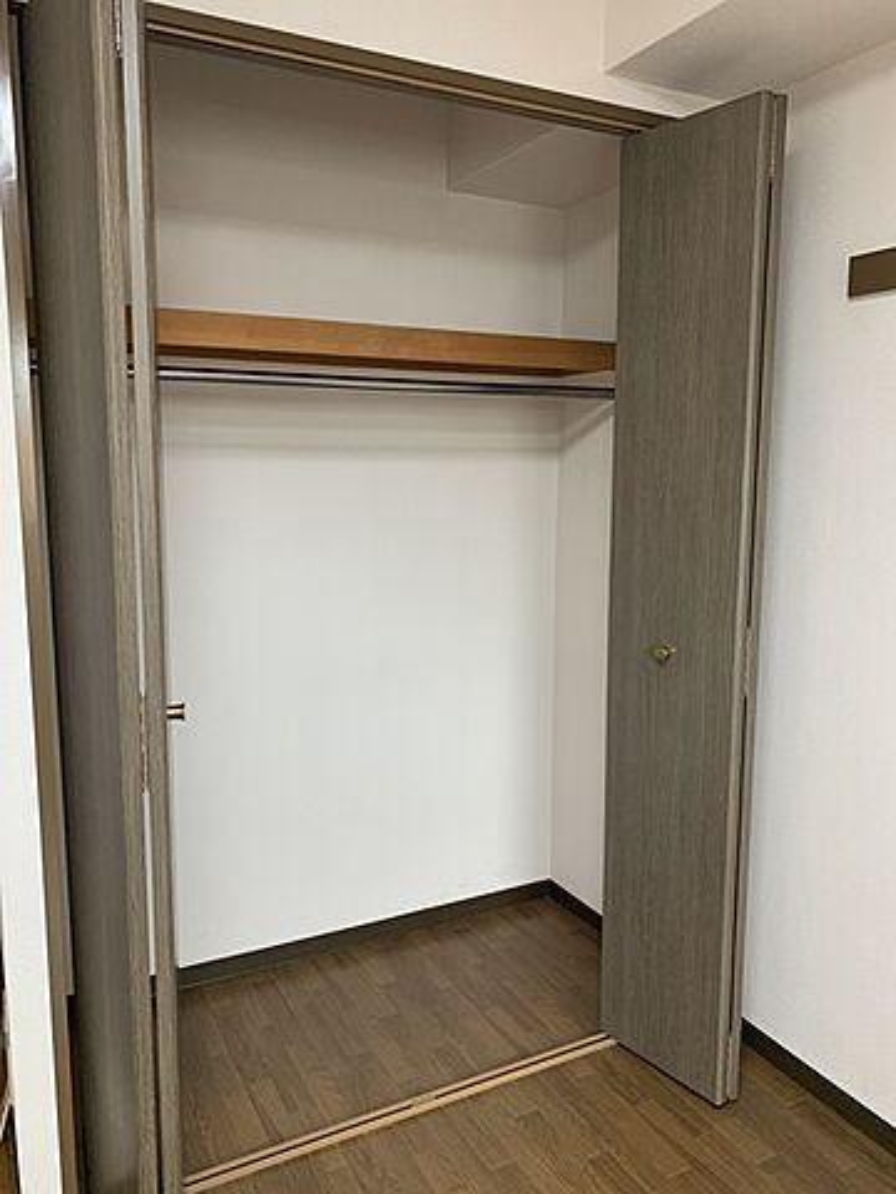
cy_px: 597
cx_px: 448
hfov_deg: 53.1
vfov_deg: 67.3
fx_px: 897
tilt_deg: -7.5
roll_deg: +1.1
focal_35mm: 26
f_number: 1.8
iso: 100
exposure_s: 1/60
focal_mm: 4.25
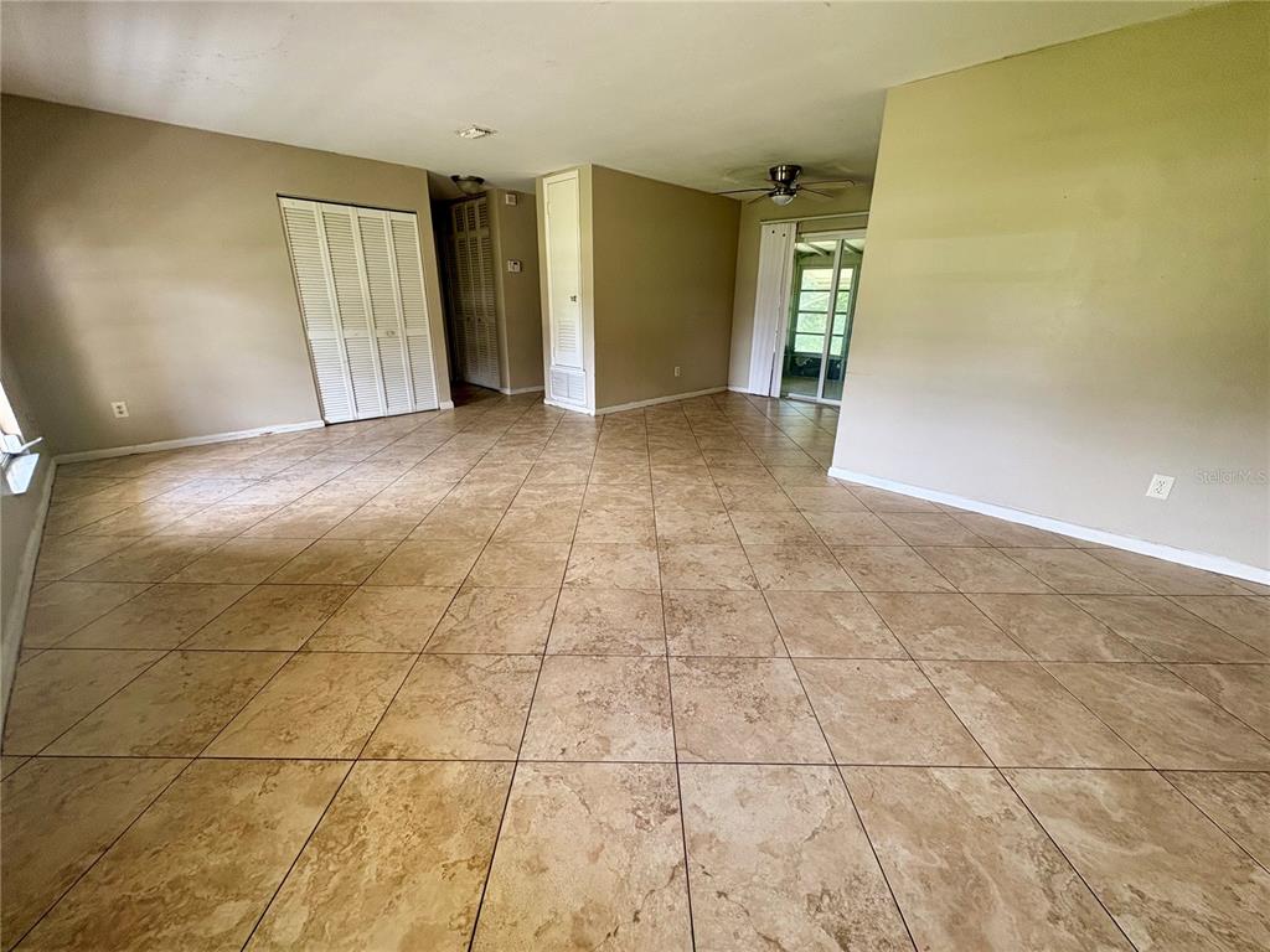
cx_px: 635
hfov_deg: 102.1
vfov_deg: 85.7
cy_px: 476
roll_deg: -0.1
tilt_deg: -19.2
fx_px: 514
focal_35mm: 14
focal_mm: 2.22
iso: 160
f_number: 2.2
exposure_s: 1/99
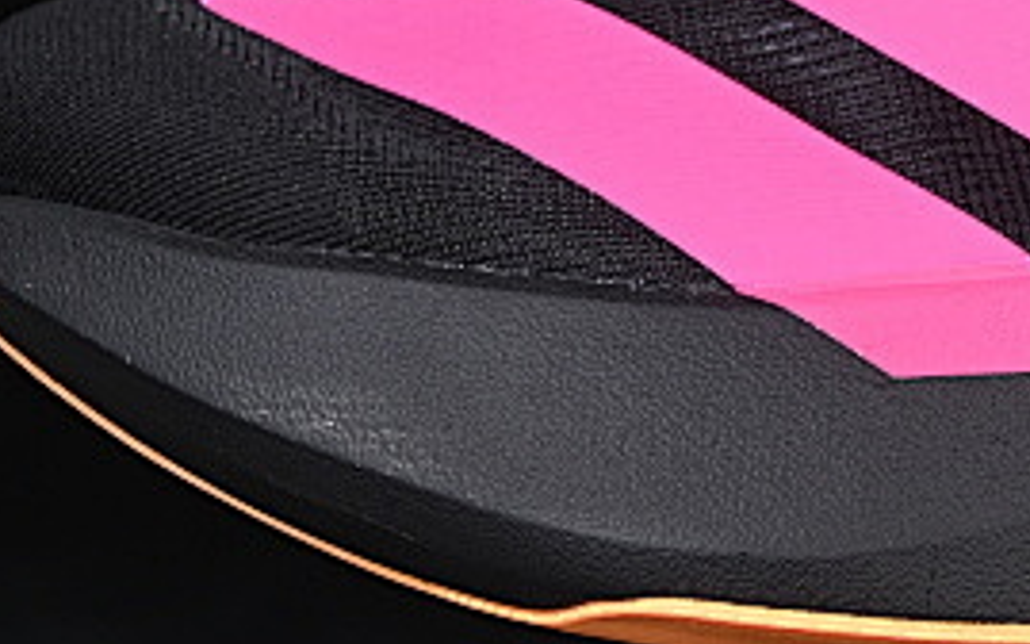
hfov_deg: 6.8
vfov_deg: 4.3
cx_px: 1302
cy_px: -180
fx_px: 8616
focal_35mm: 307
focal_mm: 50
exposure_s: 1/60
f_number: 6.3
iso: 160
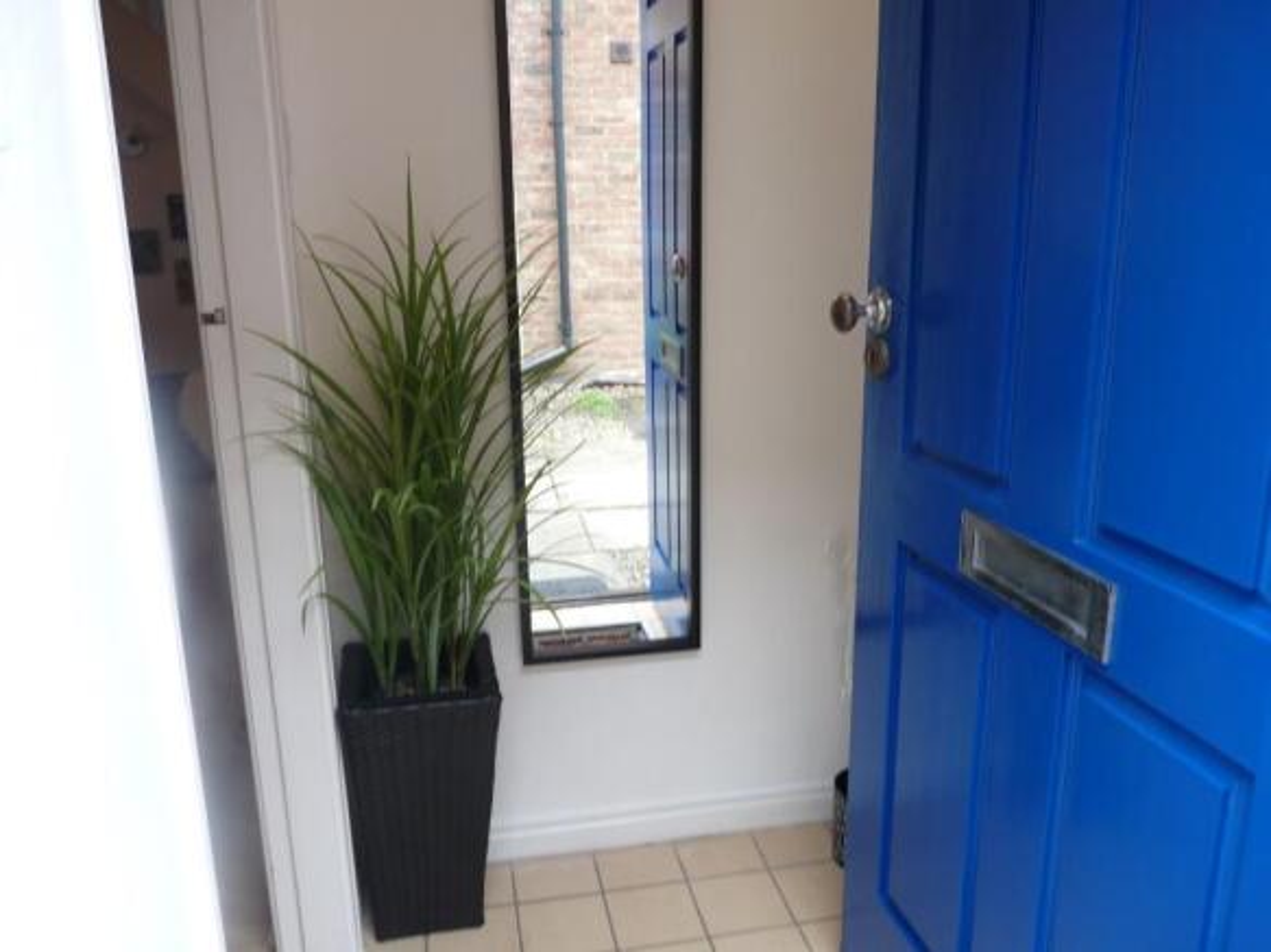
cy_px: 476
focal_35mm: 27
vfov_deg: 51.3
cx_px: 636
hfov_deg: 65.3
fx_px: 991
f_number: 2.8
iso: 100
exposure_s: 1/50
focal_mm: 4.8
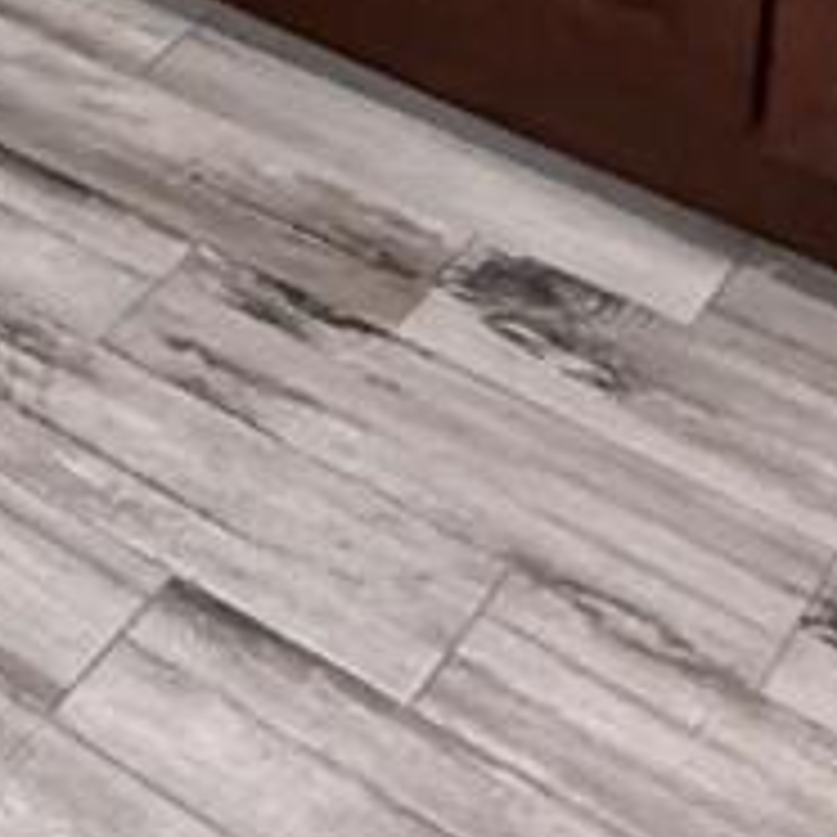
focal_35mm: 100
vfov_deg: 13.4
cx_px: -544
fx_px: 2736
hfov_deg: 15.5
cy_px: -1100
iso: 320
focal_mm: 2.22
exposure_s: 1/60
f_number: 2.2
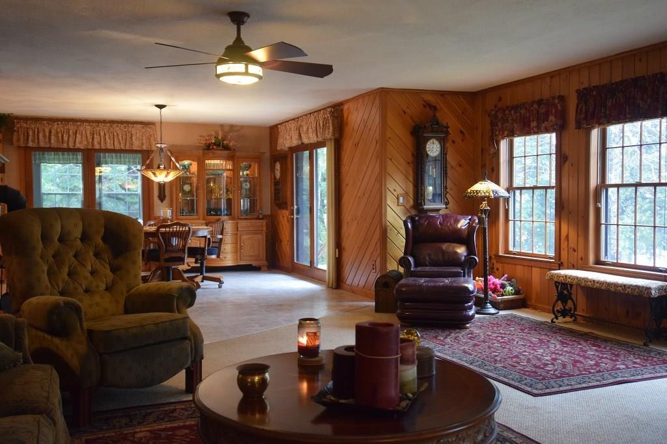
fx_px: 667
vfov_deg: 36.8
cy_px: 222
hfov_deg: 53.1
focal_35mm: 36
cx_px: 334
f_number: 4
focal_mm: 24
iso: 2800
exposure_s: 1/60
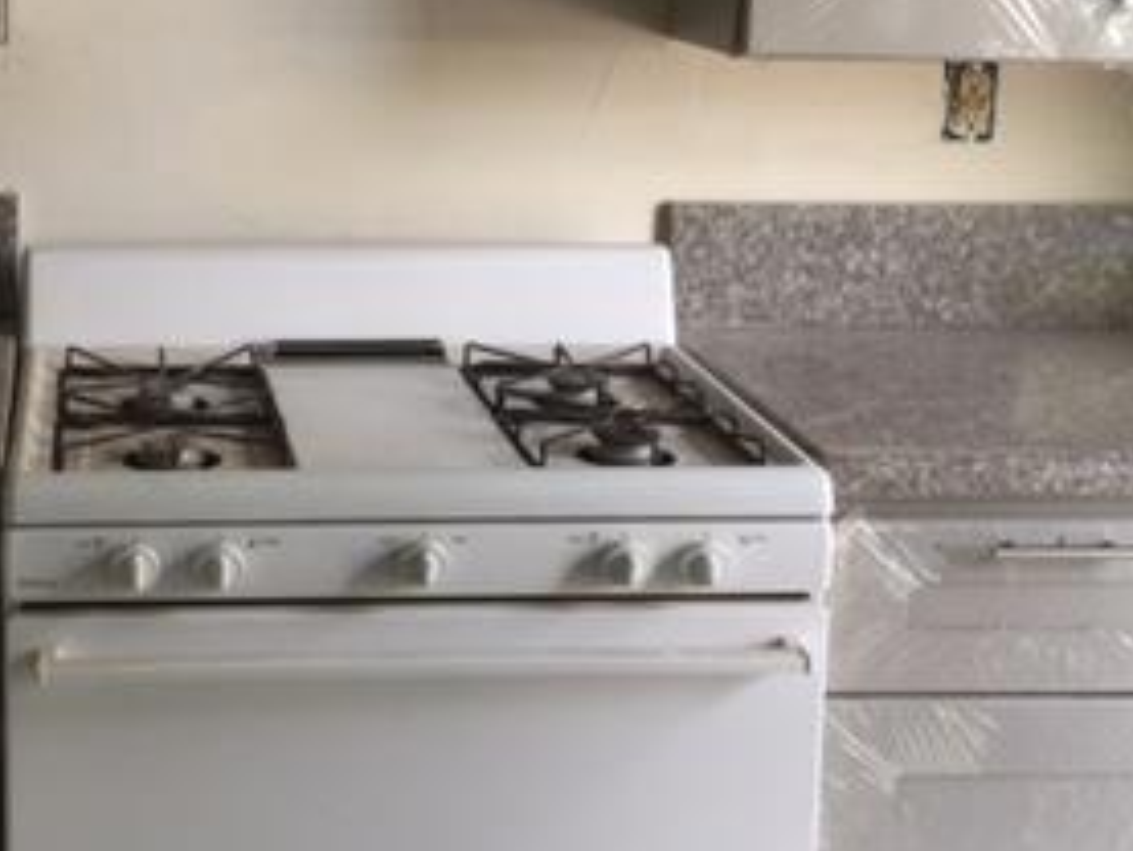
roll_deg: -2.0
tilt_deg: -10.0
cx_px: 286
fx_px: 2194
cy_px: 303
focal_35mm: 67
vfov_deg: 21.9
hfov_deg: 28.5
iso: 40
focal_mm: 4.15
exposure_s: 1/40
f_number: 2.2
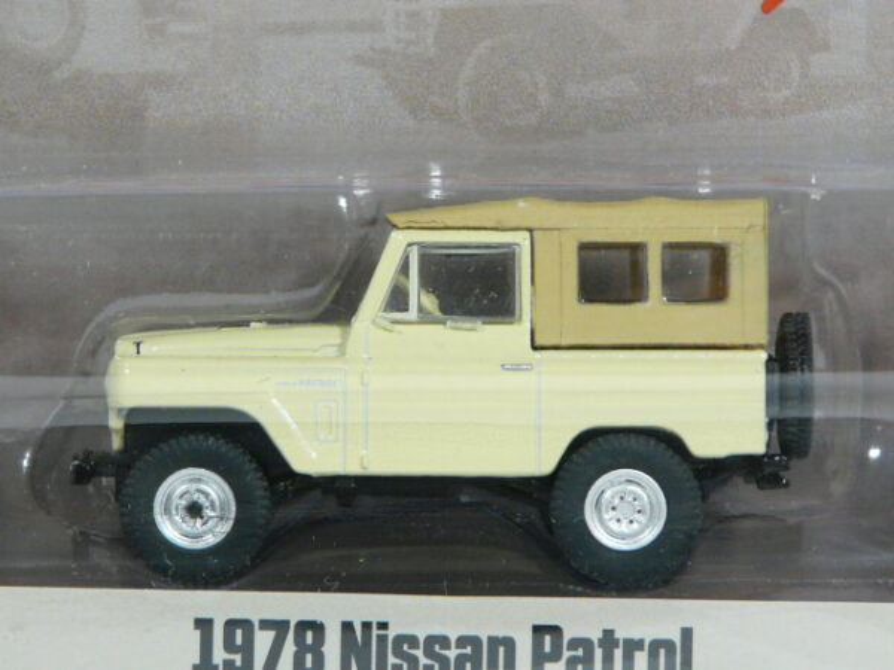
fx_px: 4287
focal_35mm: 166
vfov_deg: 8.9
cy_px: 335
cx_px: 447
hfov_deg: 11.9
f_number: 3.6
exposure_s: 1/50
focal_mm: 17
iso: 160
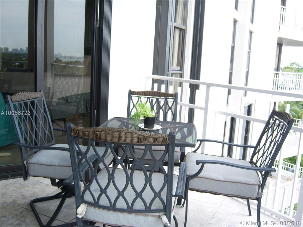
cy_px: 114
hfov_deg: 51.4
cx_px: 152
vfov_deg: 39.7
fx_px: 315
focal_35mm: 36
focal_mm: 7.5
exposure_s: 1/80
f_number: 2.8
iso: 80
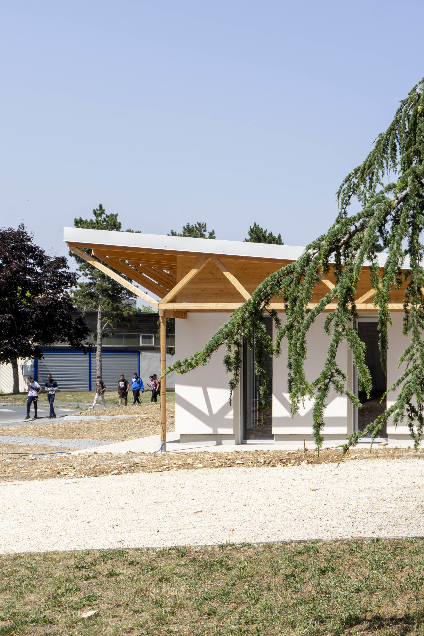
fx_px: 1095
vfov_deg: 32.4
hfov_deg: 21.9
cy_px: 318
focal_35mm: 62
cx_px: 212
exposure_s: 1/60
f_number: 18
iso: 100
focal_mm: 62
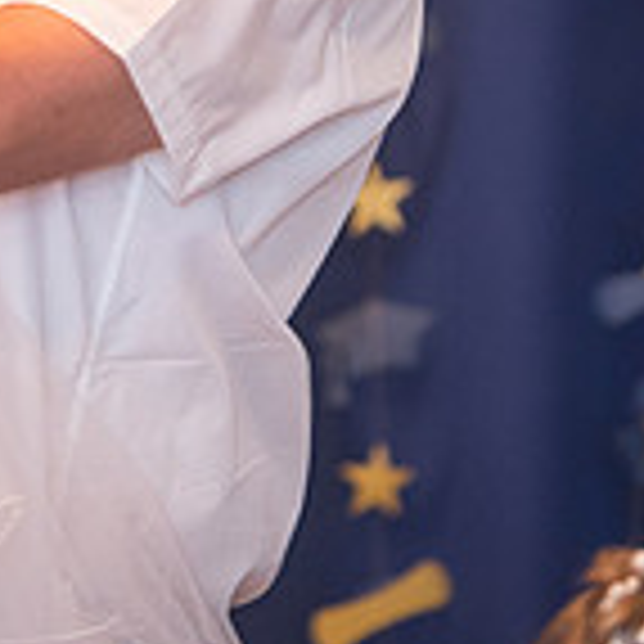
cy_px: -185
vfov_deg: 4.7
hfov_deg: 4.7
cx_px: 99
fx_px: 7893
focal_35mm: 375
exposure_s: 1/200
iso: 3200
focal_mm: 140
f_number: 2.8
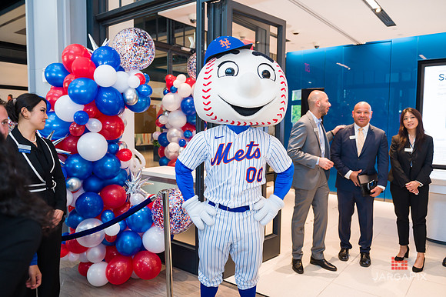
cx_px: 223
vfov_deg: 47.9
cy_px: 148
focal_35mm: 27
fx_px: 334
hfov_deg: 67.4
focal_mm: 27
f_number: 4
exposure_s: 1/200
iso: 800
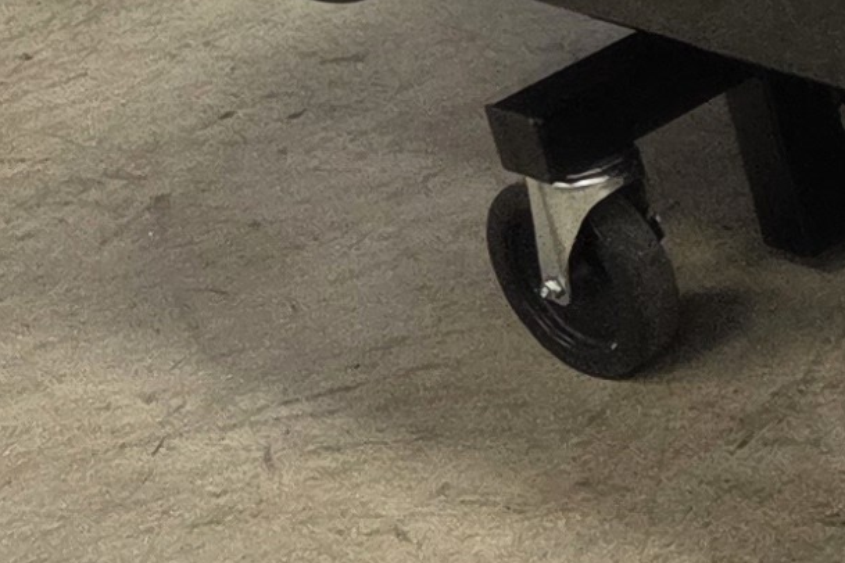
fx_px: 3685
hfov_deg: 10.3
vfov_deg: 8.5
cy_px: -322
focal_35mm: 157
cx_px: 2367
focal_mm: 5.4
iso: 200
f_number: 1.8
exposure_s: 1/120
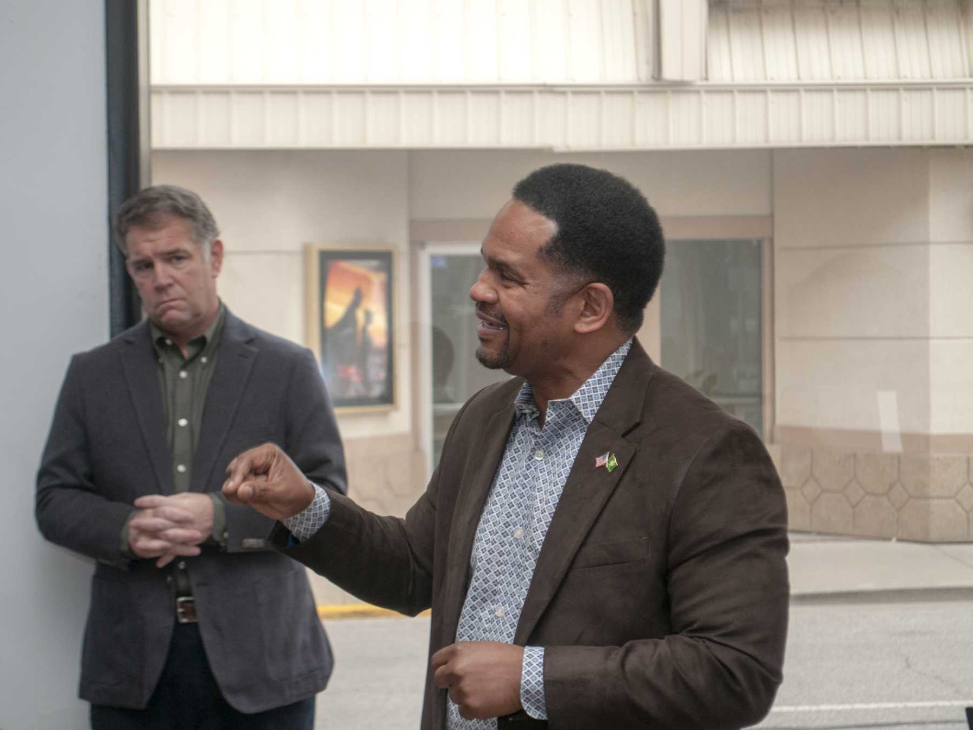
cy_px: 366
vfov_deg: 16.3
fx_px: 2545
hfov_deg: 21.6
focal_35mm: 91
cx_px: 420
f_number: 5.6
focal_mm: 55
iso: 400
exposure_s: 1/125
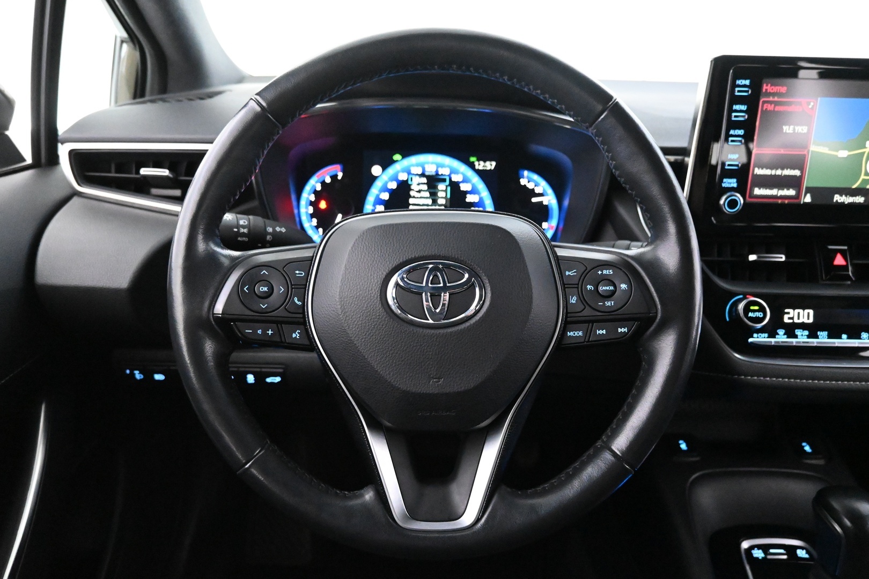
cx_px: 434
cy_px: 290
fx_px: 634
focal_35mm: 26
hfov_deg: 68.9
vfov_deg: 49.1
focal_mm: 17.5
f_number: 3.5
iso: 10000
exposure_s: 1/30
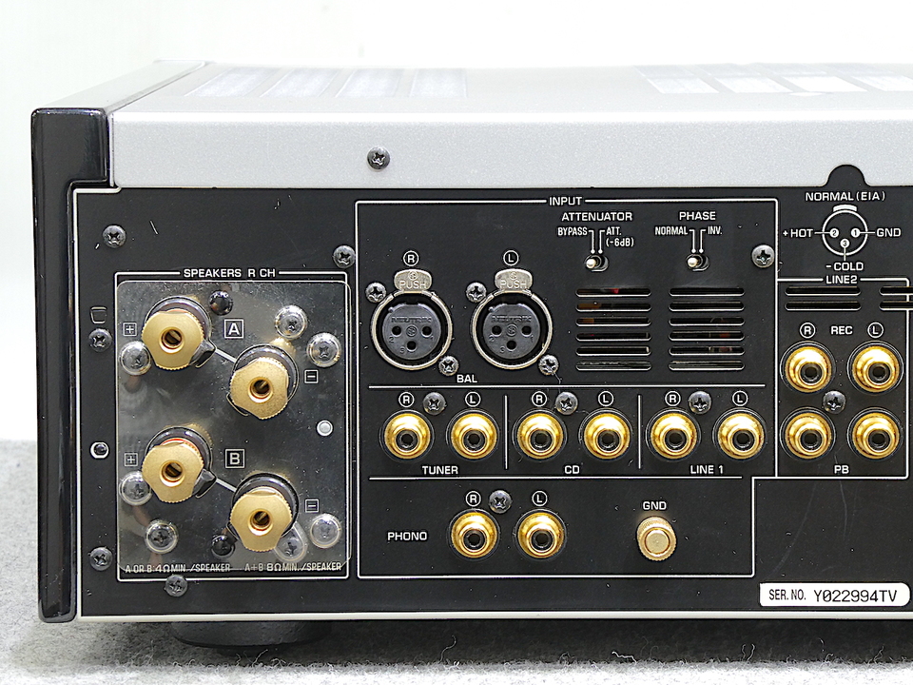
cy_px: 342
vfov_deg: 10.4
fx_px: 3772
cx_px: 456
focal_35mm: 143
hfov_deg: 13.8
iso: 200
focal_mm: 25.6
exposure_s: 1/3.2
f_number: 5.4
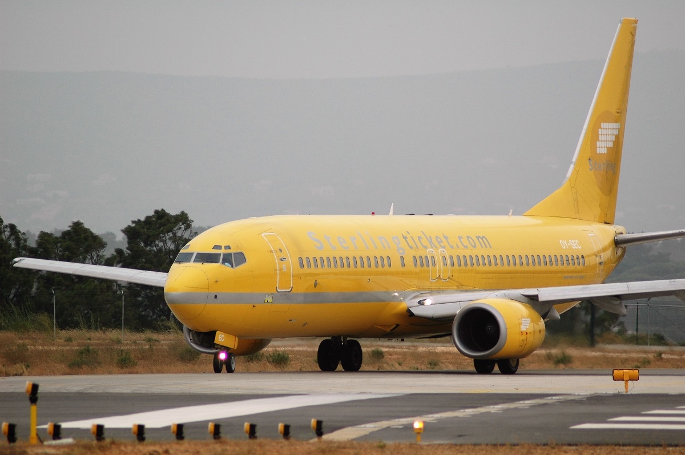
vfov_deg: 3.0
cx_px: 342
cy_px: 228
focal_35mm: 450
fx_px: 8552
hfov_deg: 4.6
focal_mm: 300
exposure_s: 1/800
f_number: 6
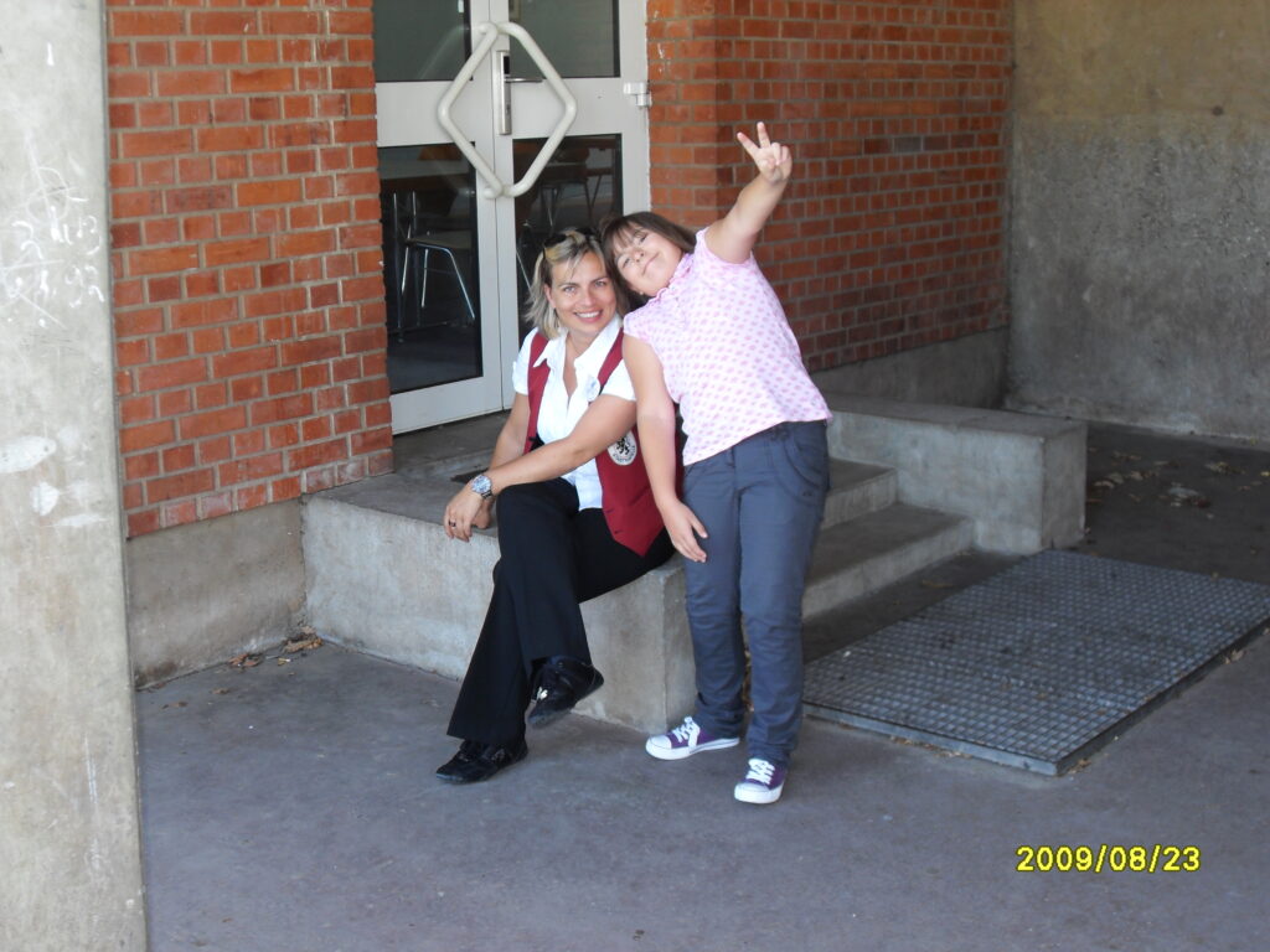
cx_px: 635
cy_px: 476
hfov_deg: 38.2
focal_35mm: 50
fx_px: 1834
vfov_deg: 29.1
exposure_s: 1/60
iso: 100
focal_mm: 8.4
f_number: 3.4
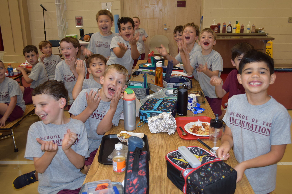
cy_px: 97
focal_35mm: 36
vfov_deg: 36.9
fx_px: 292
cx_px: 146
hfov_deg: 53.1
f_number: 4
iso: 400
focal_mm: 24
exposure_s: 1/60
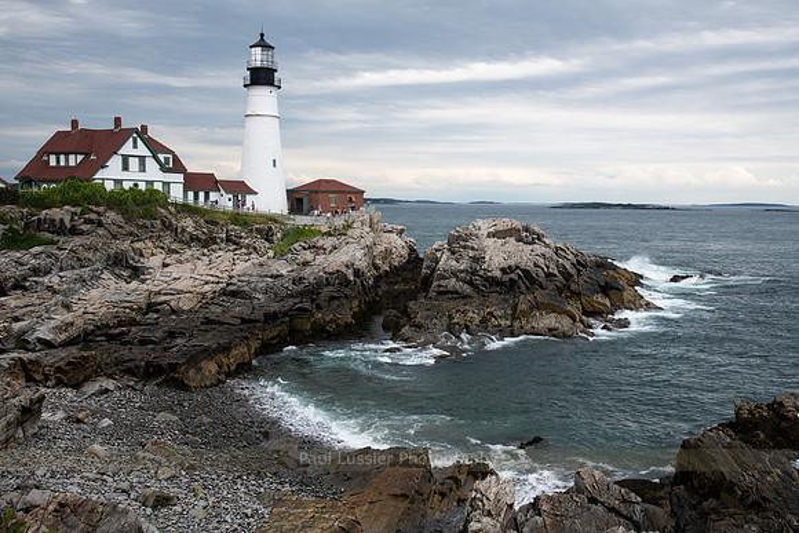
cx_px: 400
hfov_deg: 50.7
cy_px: 266
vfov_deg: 35.1
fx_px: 844
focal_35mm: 38
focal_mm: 38
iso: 100
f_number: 14
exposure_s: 1/60
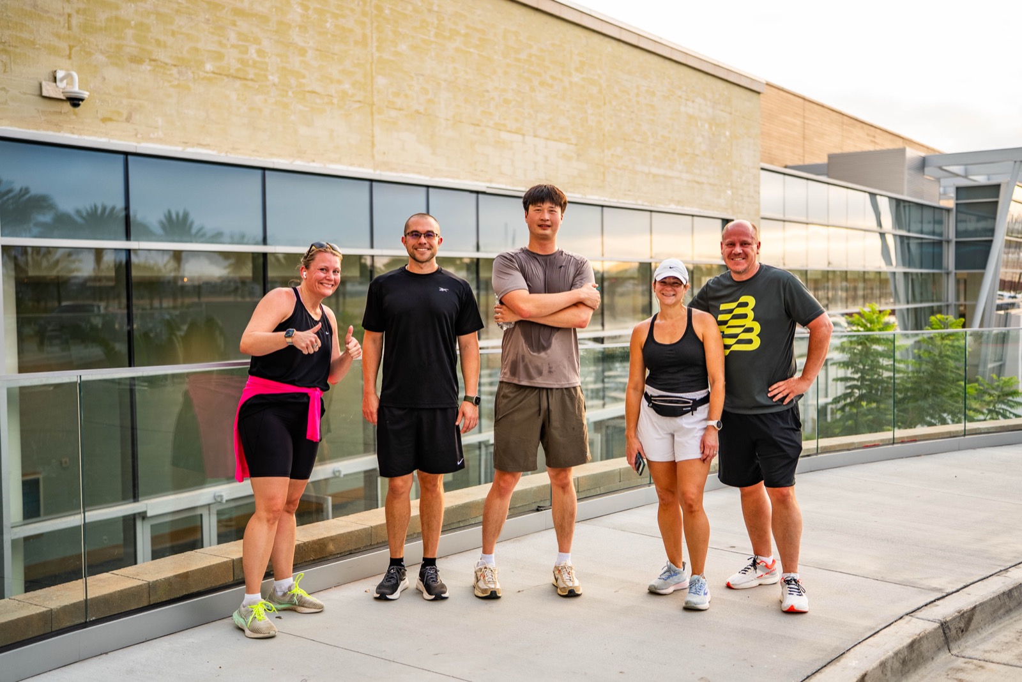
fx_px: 1051
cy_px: 341
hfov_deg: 51.9
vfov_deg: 36.0
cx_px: 511
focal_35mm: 37
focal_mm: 37
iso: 160
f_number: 2
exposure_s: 1/250
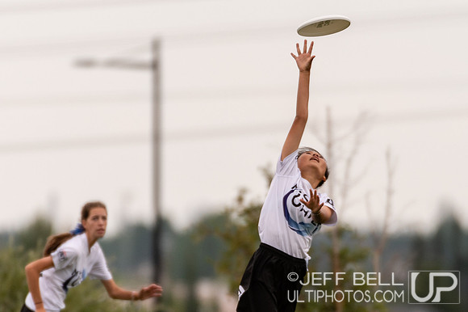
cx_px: 347
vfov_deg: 1.2
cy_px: 240
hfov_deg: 1.9
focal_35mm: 1111
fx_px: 14439
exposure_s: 1/1000
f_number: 4
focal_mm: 400
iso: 220
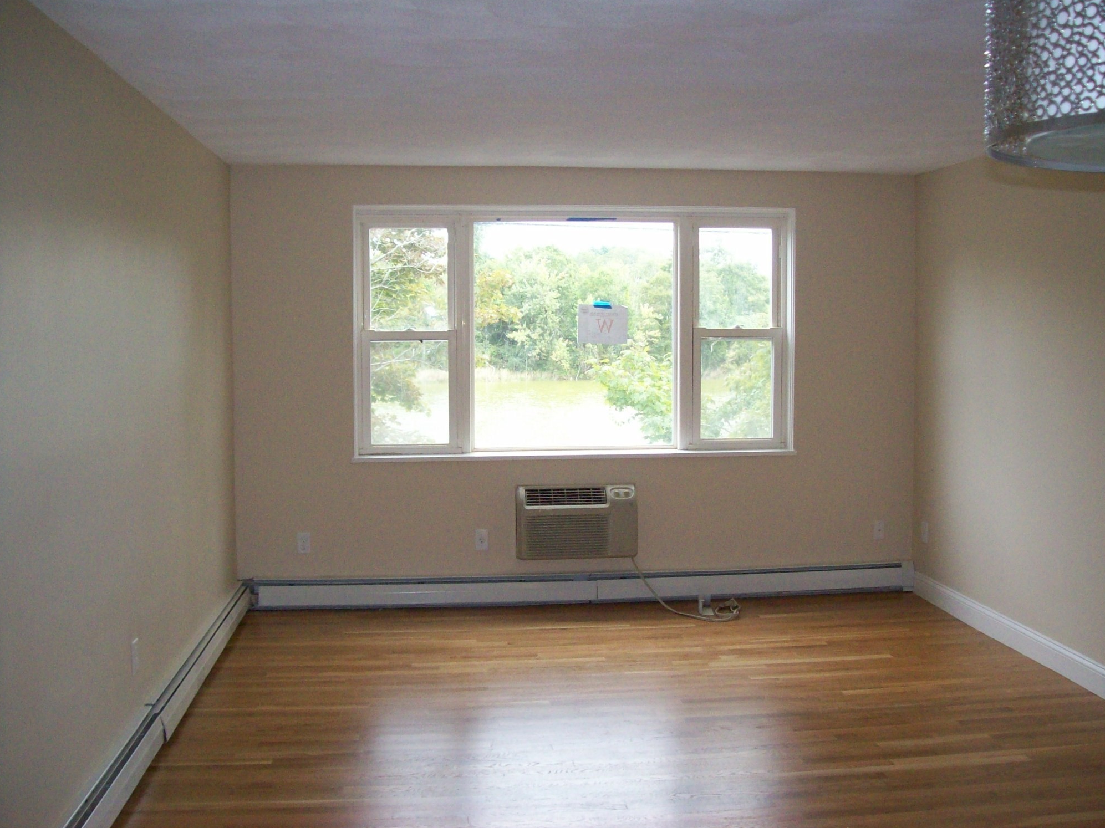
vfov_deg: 38.7
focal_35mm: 37
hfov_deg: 50.1
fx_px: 1181
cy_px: 403
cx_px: 553
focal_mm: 6
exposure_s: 1/118
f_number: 2.7
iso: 200
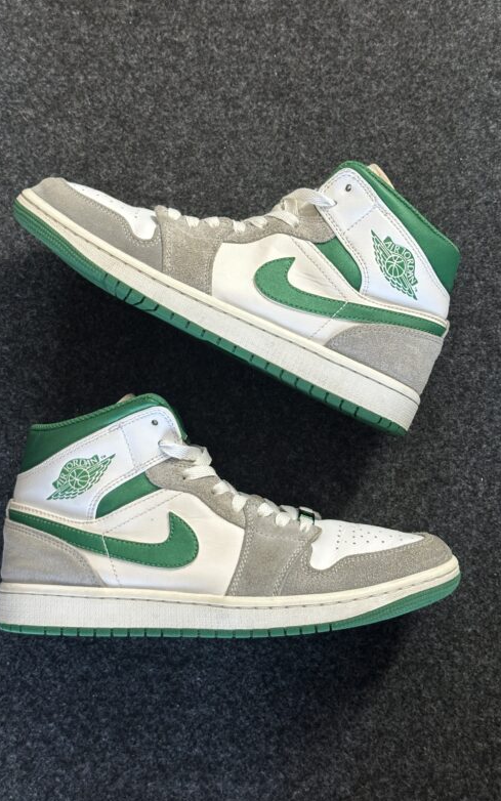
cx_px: 236
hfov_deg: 24.9
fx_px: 1136
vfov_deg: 38.9
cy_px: 402
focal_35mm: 52
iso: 250
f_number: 1.78
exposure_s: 1/50
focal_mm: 6.86
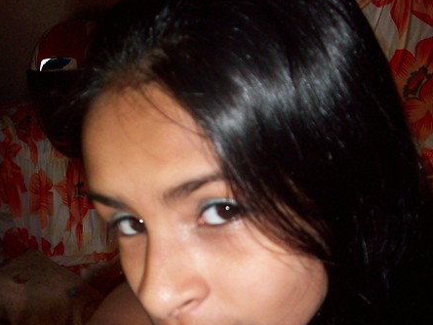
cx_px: 216
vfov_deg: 28.2
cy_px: 279
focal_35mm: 50
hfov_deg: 38.2
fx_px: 625
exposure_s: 1/45
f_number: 2.8
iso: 160
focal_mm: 6.2
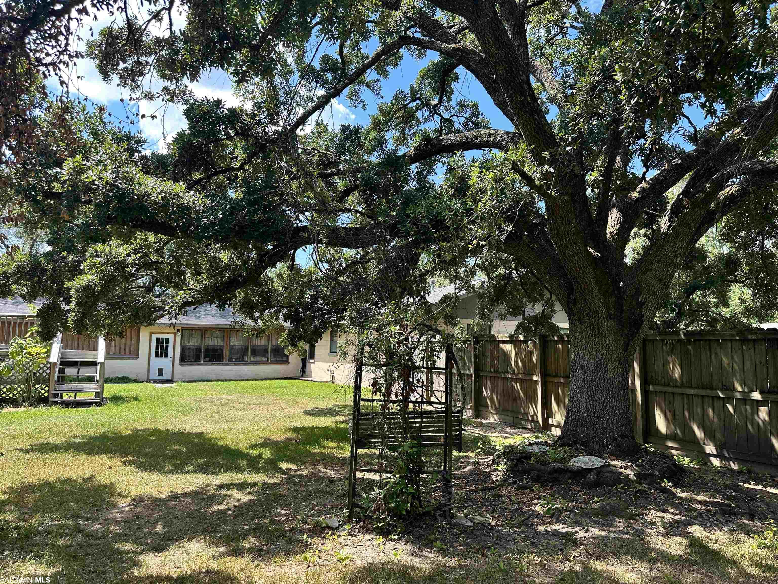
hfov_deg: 71.6
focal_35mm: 24
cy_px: 292
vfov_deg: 56.8
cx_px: 389
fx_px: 539
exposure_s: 1/927
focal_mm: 6.86
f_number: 1.78
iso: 80
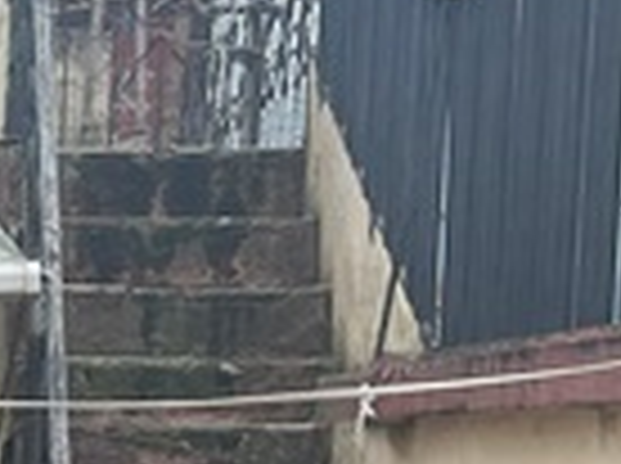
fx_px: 3385
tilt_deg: -1.4
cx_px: -900
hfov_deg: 9.3
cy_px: 622
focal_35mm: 189
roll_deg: -0.2
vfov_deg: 7.7
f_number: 1.6
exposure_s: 1/1186
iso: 50
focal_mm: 5.1
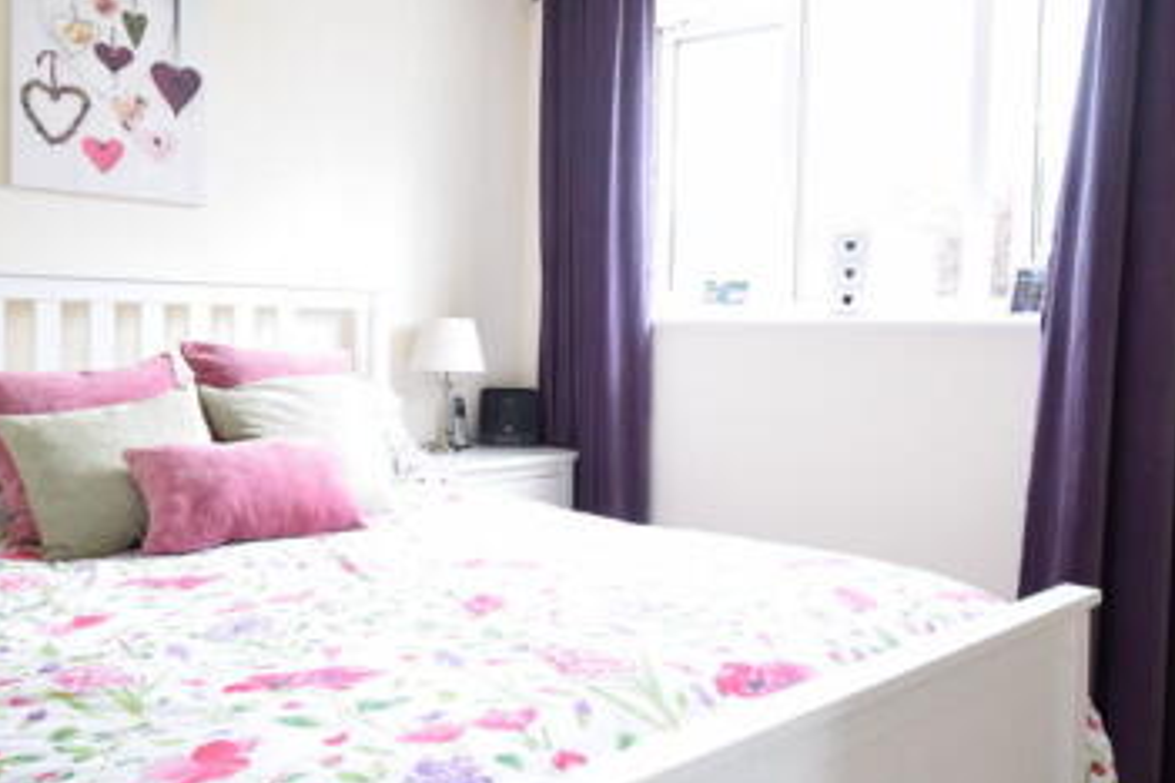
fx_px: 914
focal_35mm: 28
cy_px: 353
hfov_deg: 65.3
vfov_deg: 46.3
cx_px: 527
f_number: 4.5
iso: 400
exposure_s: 1/25
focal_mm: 10
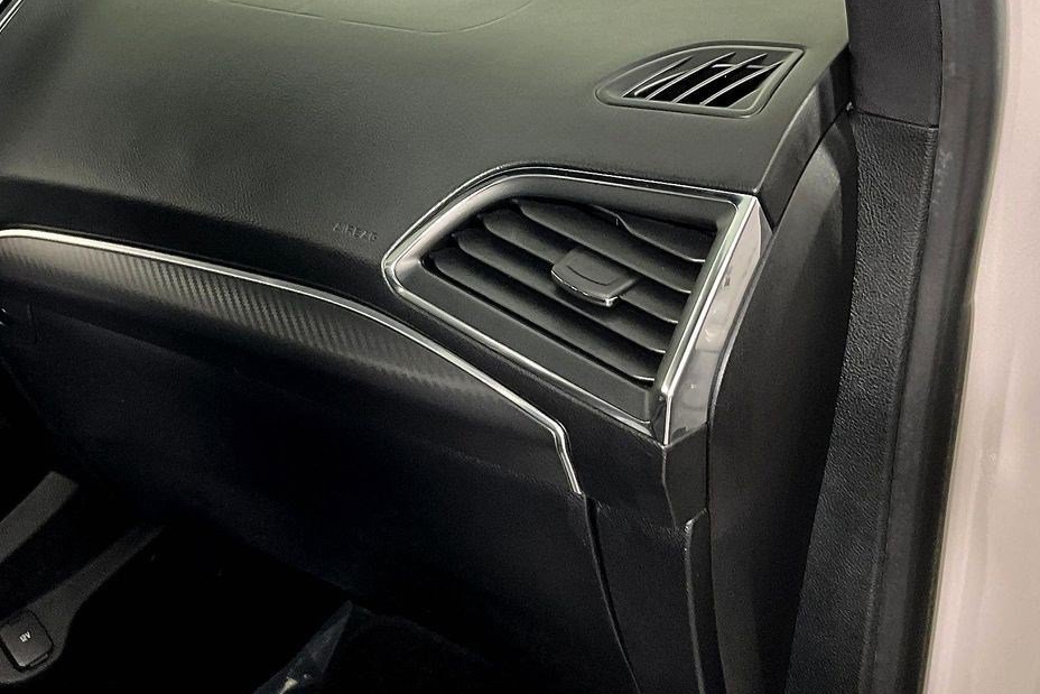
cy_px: 186
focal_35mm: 52
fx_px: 1502
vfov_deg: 25.7
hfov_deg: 38.0
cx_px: 394
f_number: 1.8
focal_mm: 3
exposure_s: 1/60
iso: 100
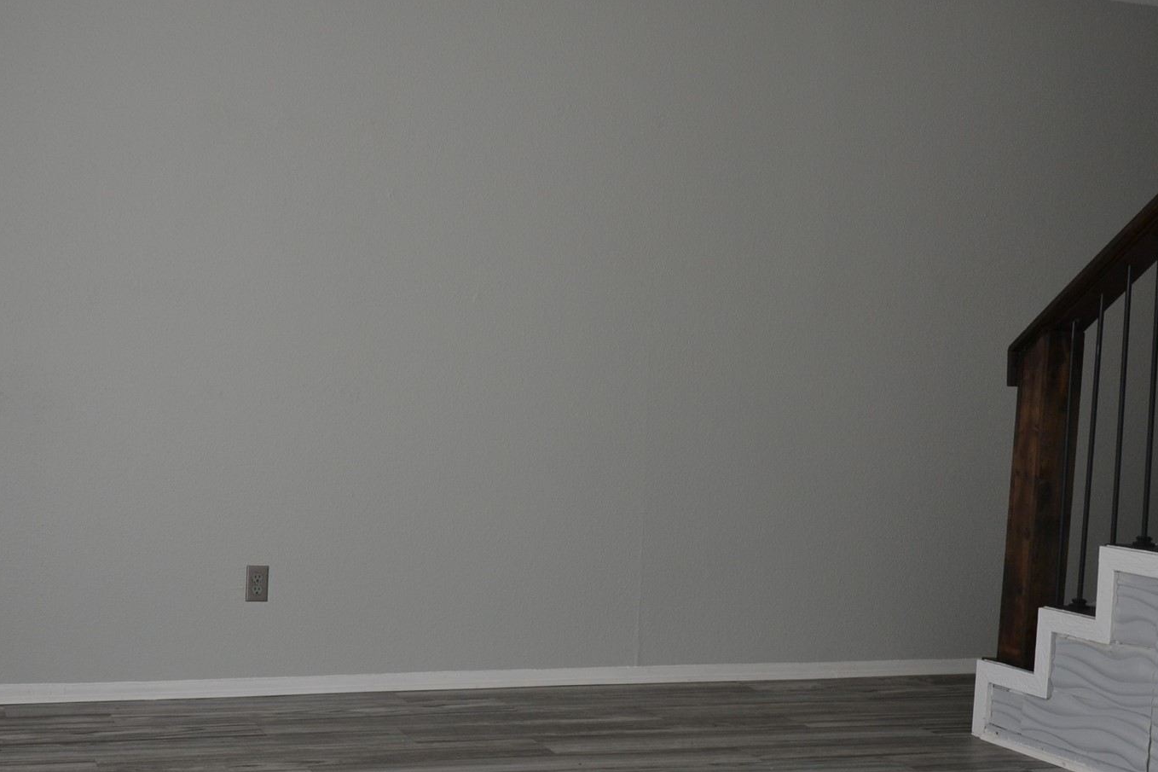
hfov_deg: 40.7
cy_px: 463
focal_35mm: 48
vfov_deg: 28.0
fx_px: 1544
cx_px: 413
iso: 320
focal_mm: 20
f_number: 5.6
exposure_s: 1/125
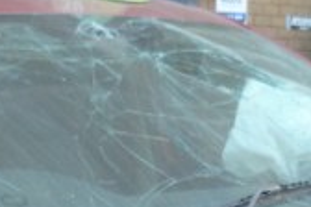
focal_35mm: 124
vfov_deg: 10.2
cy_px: 420
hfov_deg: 16.5
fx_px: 1071
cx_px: 137
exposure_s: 1/60
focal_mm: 4.5
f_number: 2.8
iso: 100
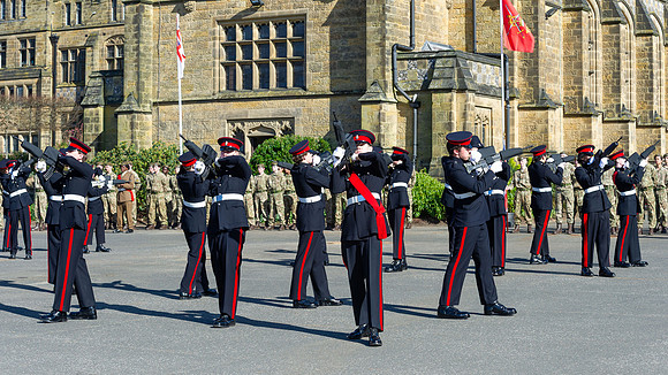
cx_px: 337
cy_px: 213
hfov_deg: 27.3
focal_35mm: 78
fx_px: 1374
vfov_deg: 15.6
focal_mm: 70
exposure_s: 1/400
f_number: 8
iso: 320
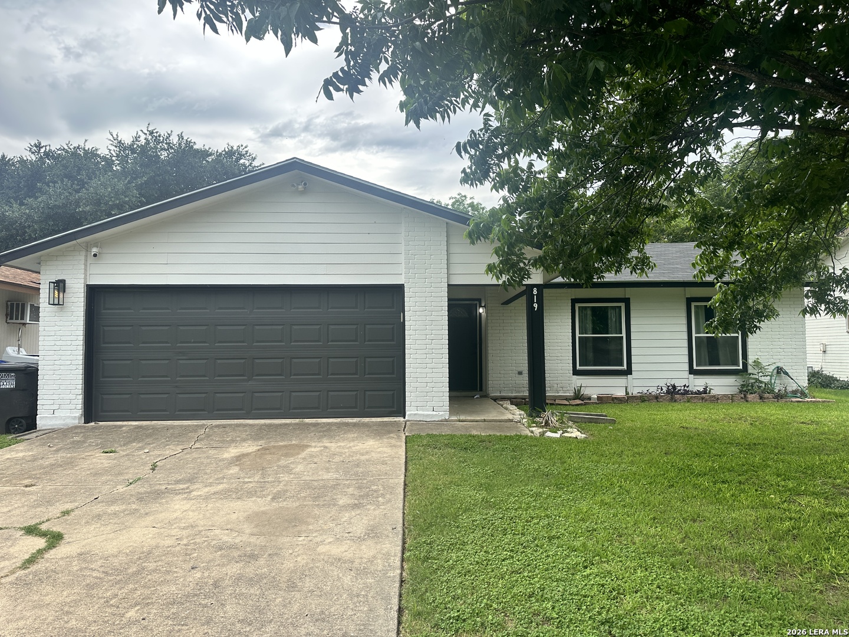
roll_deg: +0.3
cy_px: 318
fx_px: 589
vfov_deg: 56.8
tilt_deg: +2.8
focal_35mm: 24
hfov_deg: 71.6
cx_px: 424
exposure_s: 1/1692
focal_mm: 6.86
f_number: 1.78
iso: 80
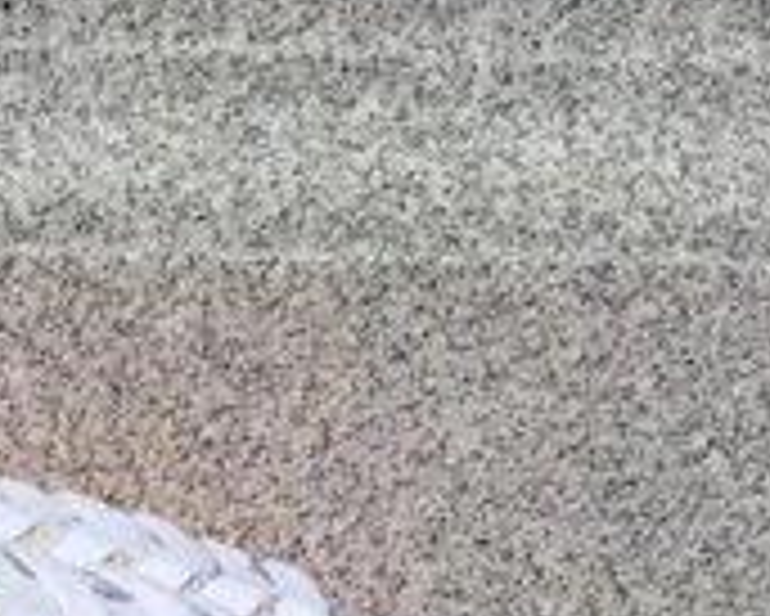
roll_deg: -0.9
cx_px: -108
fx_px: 2577
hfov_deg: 16.4
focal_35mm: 113
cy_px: 1030
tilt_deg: -19.8
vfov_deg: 12.7
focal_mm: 3.3
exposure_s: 1/272
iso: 25
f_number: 2.4
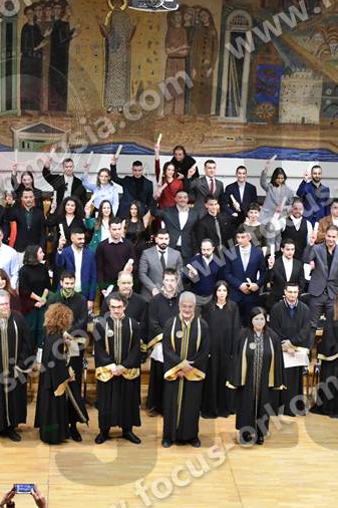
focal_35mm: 80
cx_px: 145
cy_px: 255
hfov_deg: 17.1
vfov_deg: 25.4
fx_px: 1124
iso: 9000
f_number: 5.6
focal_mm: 35
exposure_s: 1/160
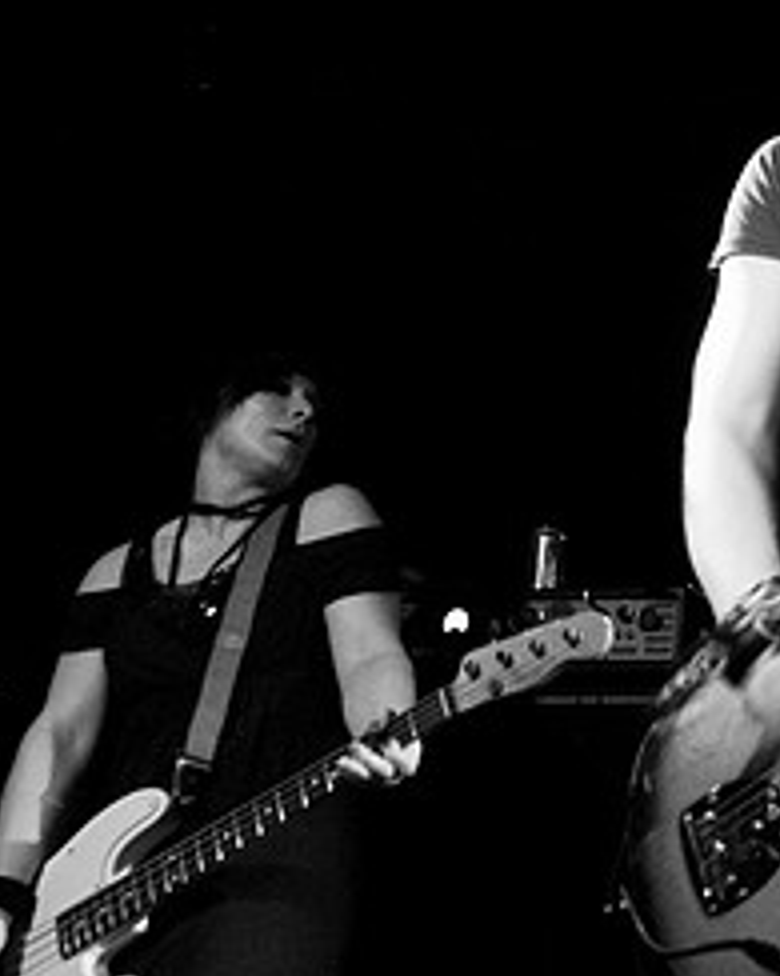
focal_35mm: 67
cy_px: 292
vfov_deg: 28.1
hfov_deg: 20.5
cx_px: 1056
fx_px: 1935
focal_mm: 20
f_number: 3.5
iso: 800
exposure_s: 1/50
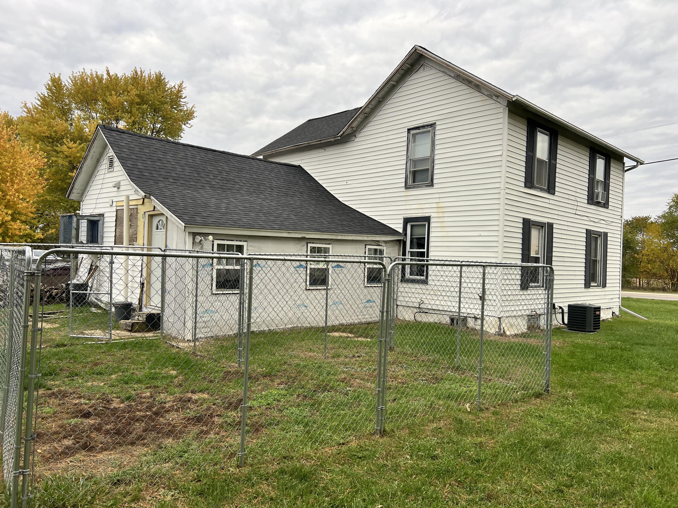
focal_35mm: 26
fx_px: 509
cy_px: 254
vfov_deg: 53.1
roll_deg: -1.3
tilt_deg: +2.4
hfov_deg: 67.3
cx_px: 339
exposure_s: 1/443
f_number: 1.5
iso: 50
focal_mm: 5.7
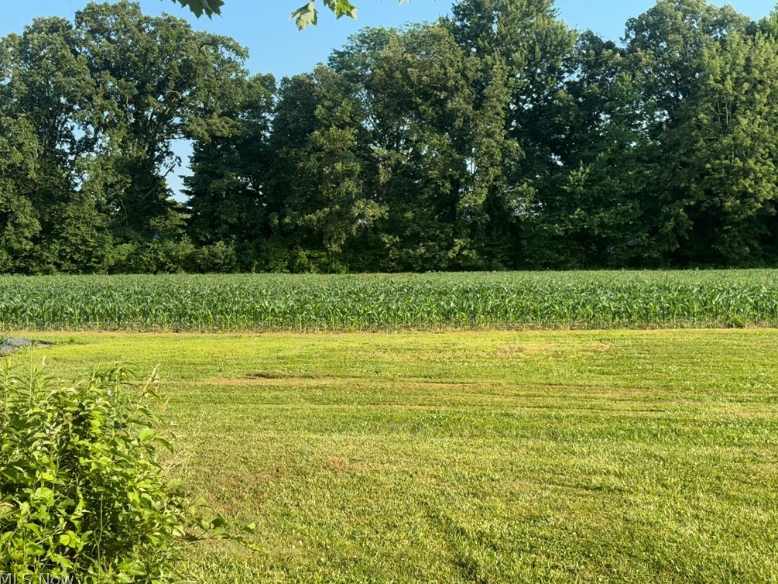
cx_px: 390
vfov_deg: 27.5
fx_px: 1191
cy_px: 295
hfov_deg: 36.2
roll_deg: +1.6
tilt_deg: -2.9
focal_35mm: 53
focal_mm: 5.96
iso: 25
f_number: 1.6
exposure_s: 1/851
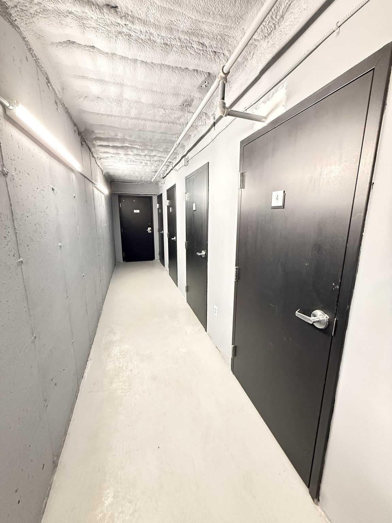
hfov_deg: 85.7
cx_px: 196
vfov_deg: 102.1
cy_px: 262
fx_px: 211
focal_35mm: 14
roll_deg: -1.0
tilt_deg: -12.1
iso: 1000
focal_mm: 2.22
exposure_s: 1/60
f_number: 2.2
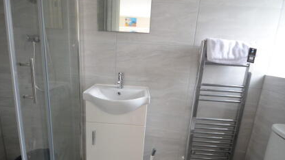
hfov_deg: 92.6
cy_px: 82
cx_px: 139
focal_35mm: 18
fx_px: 136
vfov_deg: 61.1
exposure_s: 1/60
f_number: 4
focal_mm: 10
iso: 560
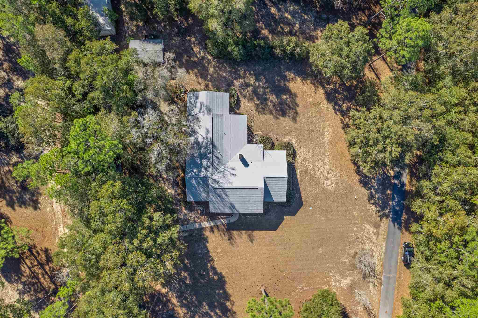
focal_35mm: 22
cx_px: 239
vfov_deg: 57.2
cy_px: 159
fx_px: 292
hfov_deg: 78.6
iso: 100
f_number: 2.8
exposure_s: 1/100
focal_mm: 8.38
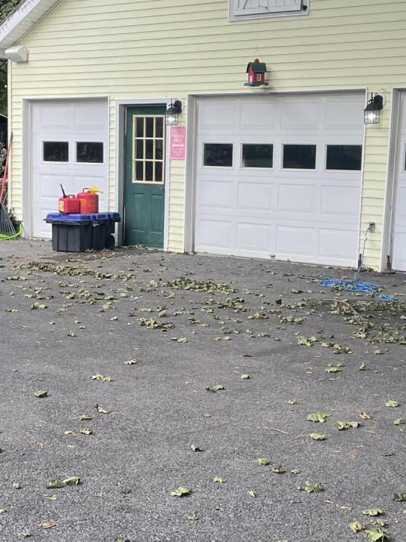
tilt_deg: -8.8
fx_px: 1110
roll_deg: -1.4
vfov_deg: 27.4
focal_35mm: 71
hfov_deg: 20.7
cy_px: 320
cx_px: 172
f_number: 1.6
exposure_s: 1/445
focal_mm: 4.2
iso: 32
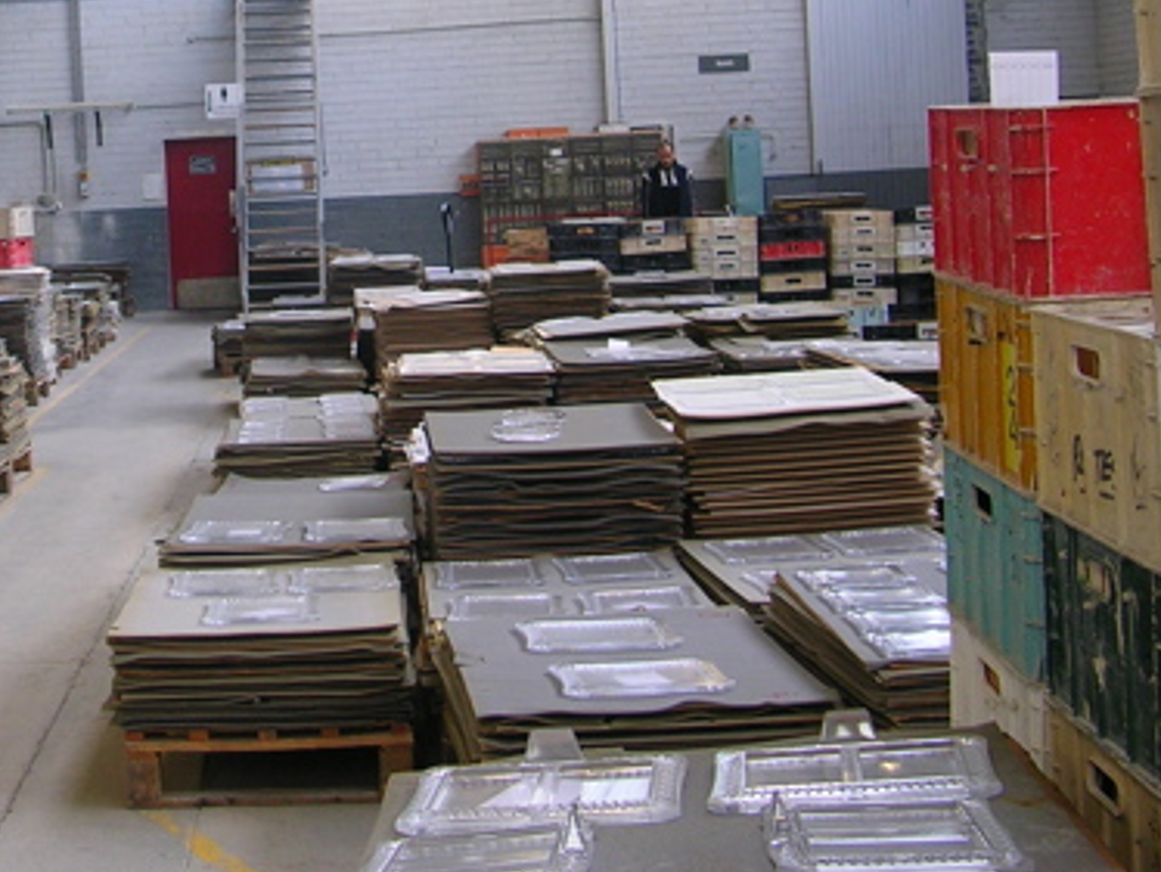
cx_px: 270
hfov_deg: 29.3
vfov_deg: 22.2
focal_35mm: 65
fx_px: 2181
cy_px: 146
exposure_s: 1/22.1
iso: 50
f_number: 2.8
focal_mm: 5.8
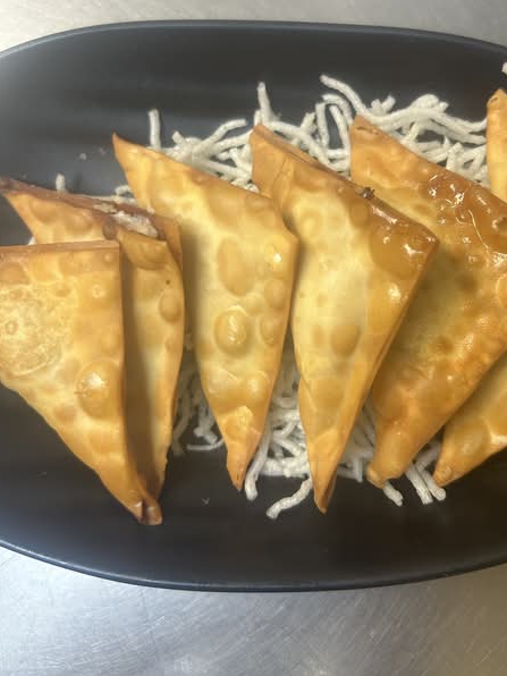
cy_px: 269
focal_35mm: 32
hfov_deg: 43.9
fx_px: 625
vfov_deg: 56.4
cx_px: 304
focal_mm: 5.7
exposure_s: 1/64
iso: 125
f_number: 1.5
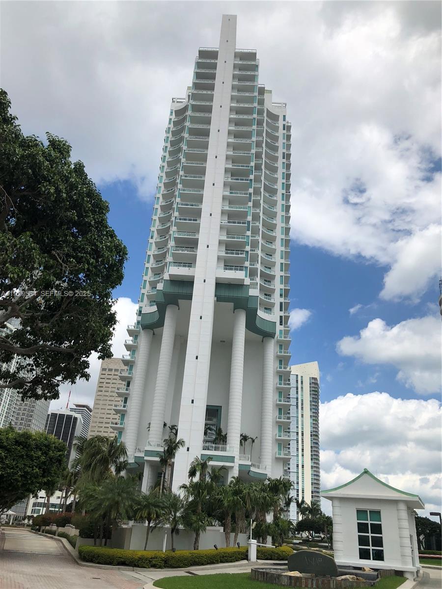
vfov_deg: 63.4
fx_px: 477
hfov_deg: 49.7
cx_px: 221
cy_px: 294
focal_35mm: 28
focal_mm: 4
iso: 20
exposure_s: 1/4049
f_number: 1.8
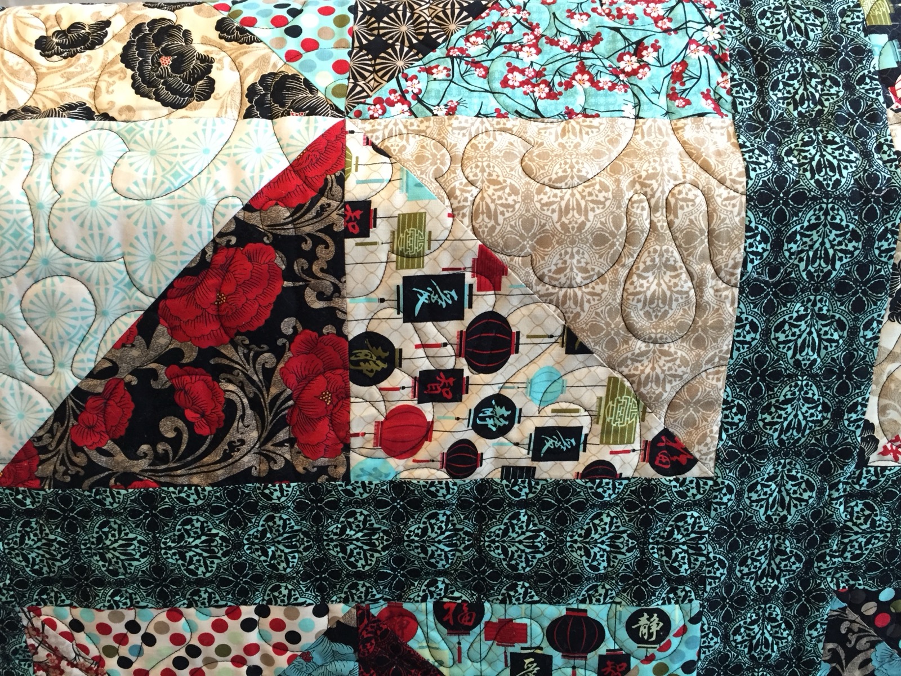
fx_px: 755
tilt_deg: -17.7
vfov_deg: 48.2
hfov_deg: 61.7
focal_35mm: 29
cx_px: 450
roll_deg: +0.5
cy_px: 338
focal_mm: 4.15
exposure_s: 1/30
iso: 125
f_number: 2.2
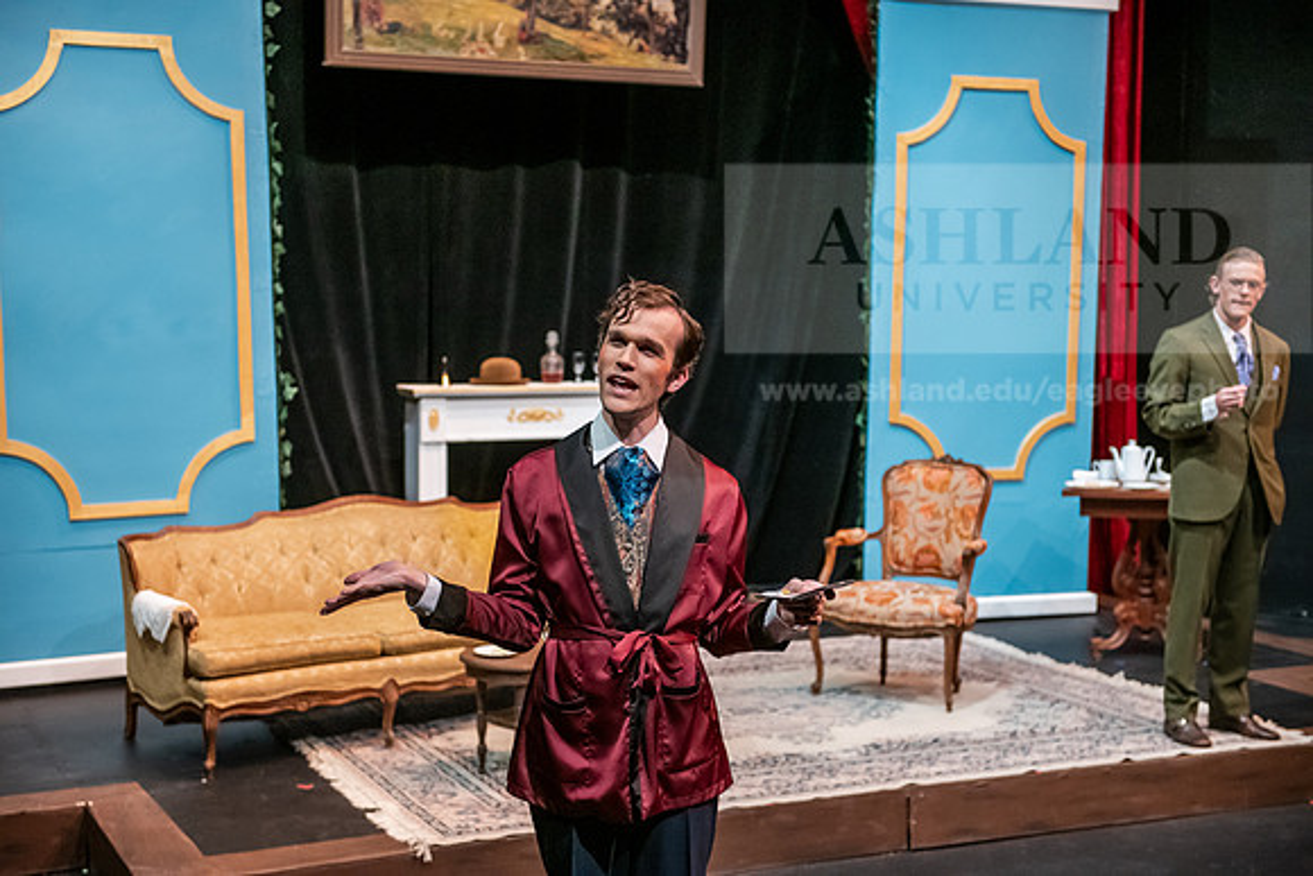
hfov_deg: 35.6
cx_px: 656
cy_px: 438
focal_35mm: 56
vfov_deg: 24.2
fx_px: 2043
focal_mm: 56
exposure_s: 1/200
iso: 3200
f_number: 3.2
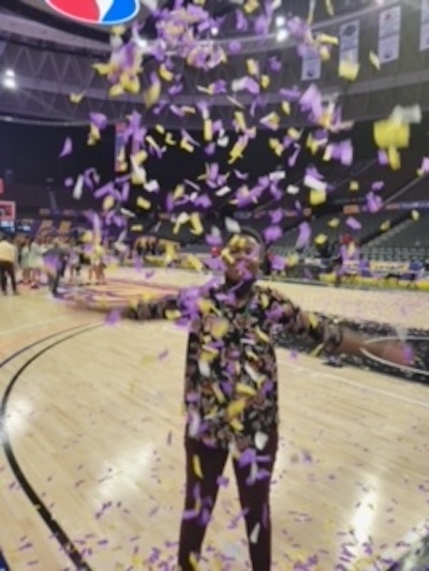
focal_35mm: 26
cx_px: 214
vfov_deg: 67.3
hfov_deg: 53.1
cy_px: 286
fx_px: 429
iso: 200
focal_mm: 5.4
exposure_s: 1/120
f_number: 1.8
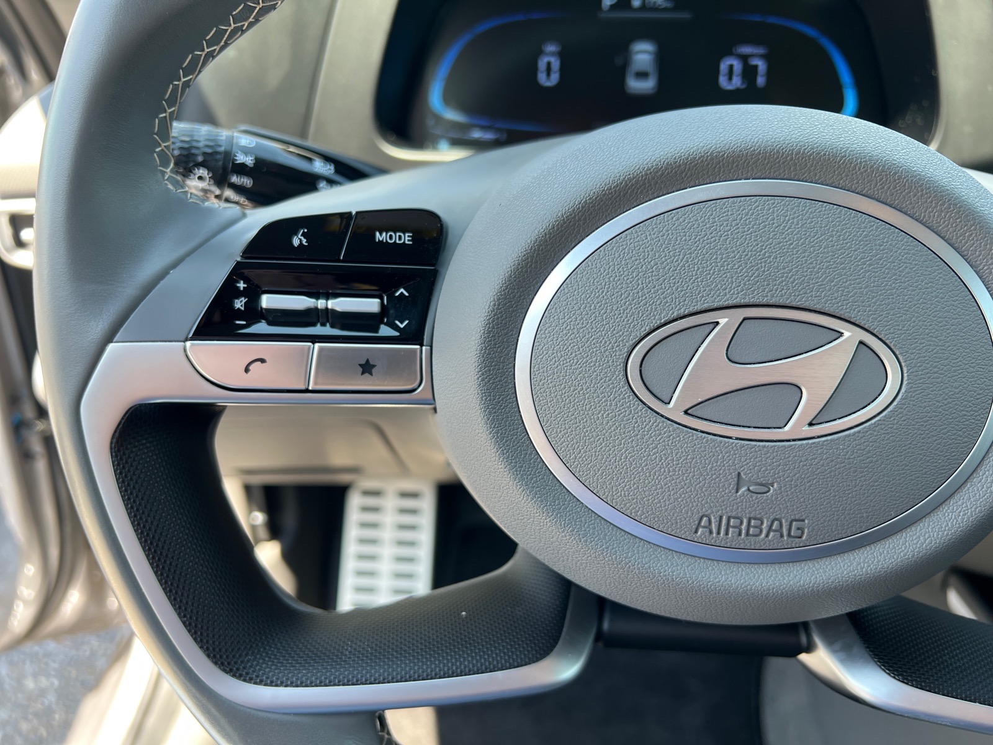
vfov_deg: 53.1
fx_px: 746
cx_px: 496
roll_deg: -1.1
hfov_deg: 67.3
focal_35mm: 26
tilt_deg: -27.6
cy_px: 372
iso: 32
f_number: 1.5
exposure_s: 1/134
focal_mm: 5.7
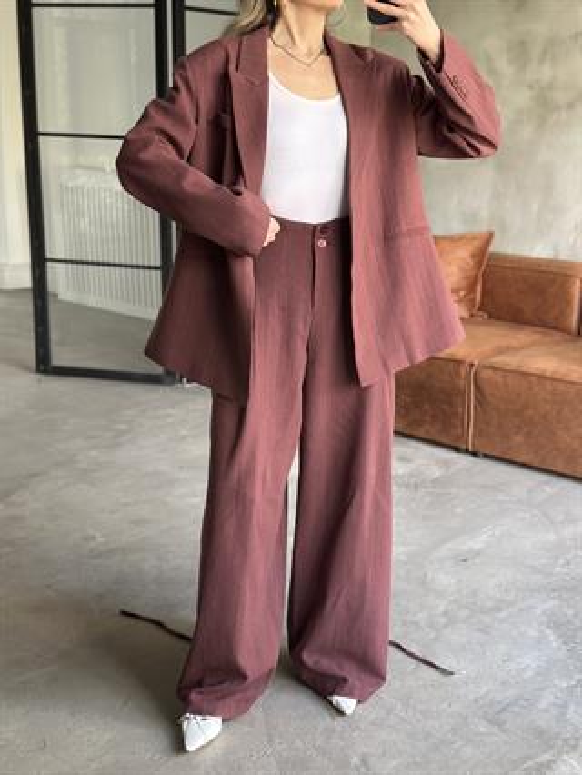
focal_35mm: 48
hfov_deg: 30.3
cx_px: 291
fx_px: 1075
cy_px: 388
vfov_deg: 39.6
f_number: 1.78
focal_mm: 6.86
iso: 250
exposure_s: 1/60
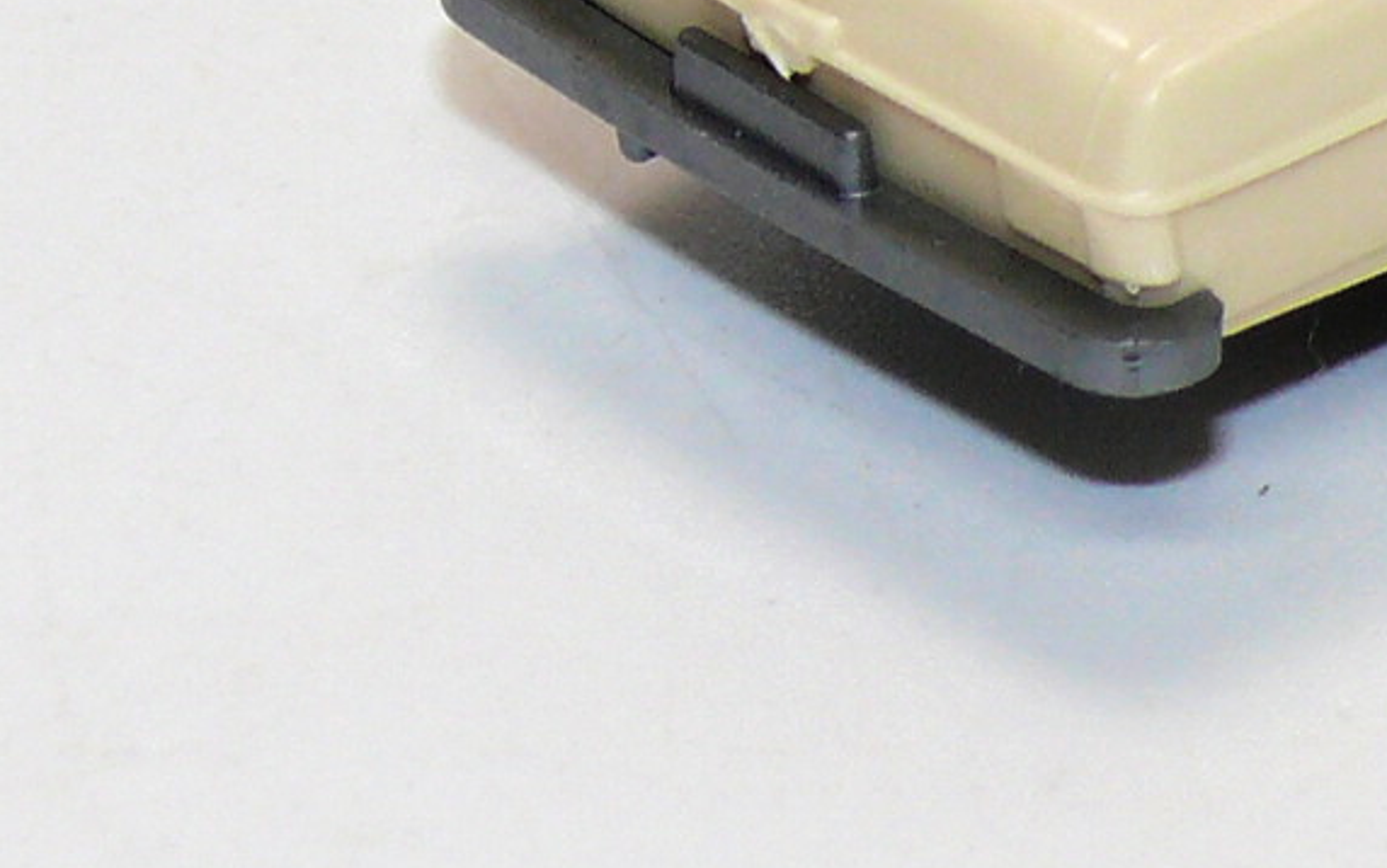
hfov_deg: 5.2
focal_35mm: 400
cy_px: -446
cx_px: 1765
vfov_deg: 3.3
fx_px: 15126
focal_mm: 16.1
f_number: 4
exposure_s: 1/30
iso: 100
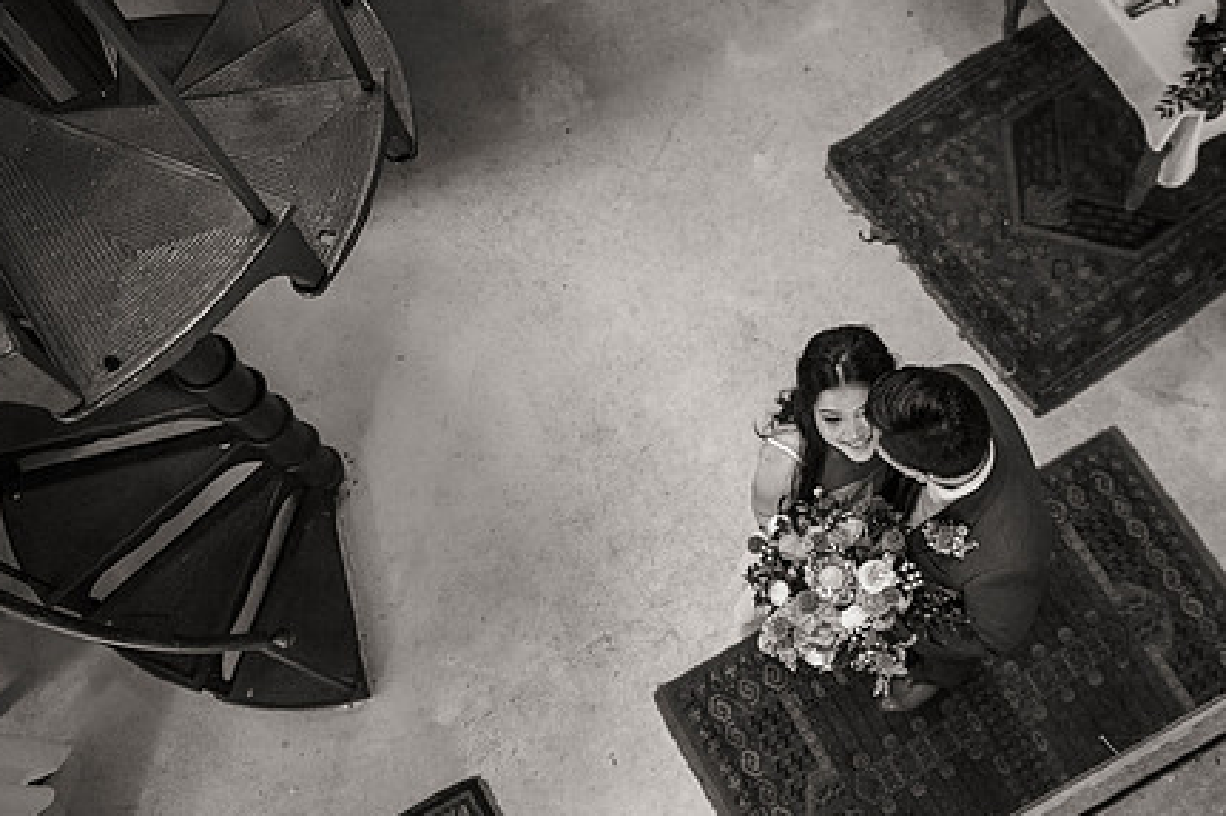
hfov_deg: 53.7
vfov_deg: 37.7
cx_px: 782
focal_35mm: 35
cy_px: 488
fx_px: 1191
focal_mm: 26
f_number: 2.8
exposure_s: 1/160
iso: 2500
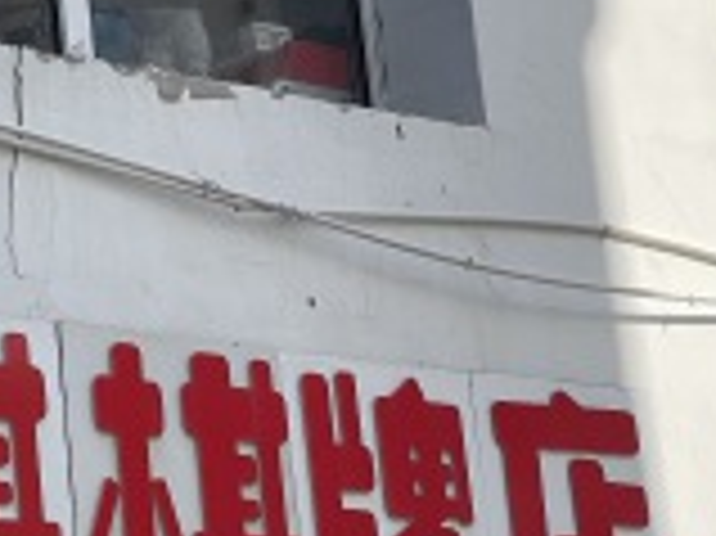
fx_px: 3328
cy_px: 306
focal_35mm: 161
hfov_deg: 12.1
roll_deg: +4.8
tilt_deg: +14.9
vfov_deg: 9.2
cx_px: -50
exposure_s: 1/803
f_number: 2.2
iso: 20
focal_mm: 7.5
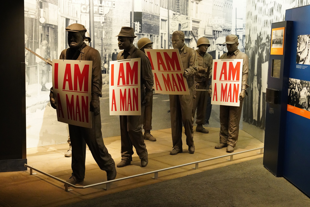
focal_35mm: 45
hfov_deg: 43.6
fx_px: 388
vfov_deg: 29.9
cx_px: 155
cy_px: 104
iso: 8000
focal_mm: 45
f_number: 6.3
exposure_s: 1/80
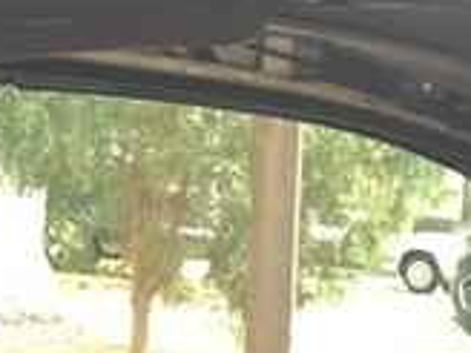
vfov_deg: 11.4
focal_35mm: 117
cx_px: 721
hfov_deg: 15.4
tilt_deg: -14.5
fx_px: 1592
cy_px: 702
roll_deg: -7.6
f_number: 2.2
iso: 50
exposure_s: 1/33
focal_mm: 4.15
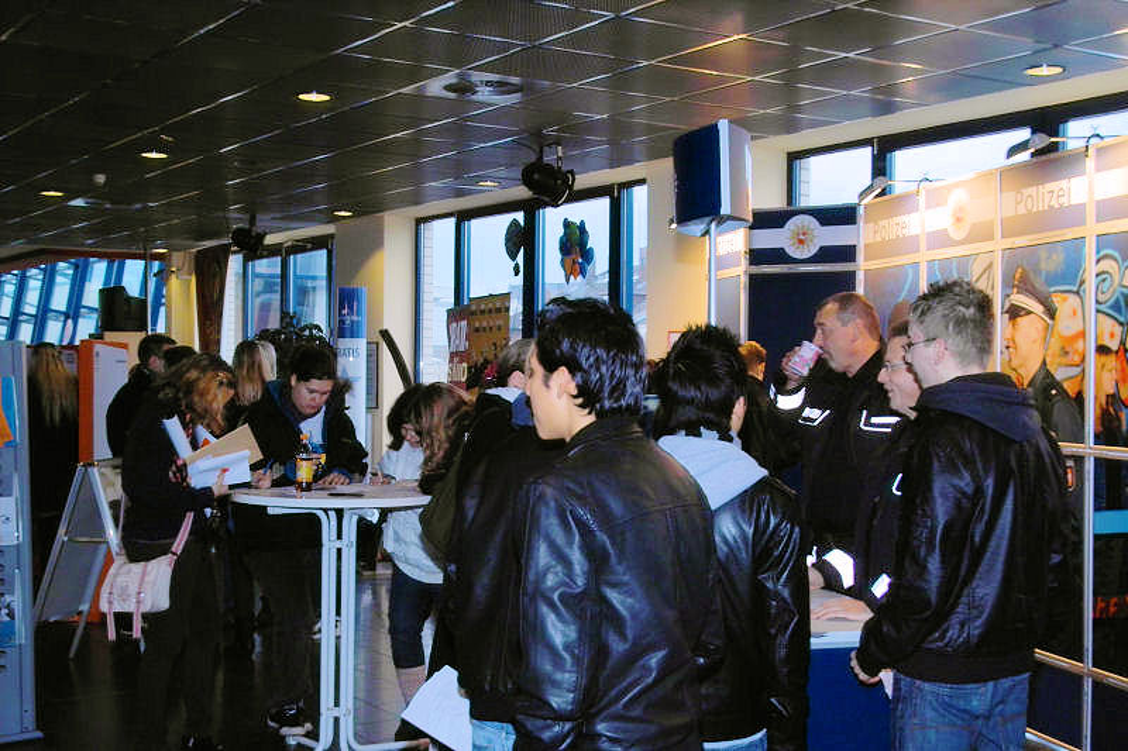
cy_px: 376
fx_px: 1284
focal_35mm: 41
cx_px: 564
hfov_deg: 47.4
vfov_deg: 32.6
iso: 400
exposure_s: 1/60
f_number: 4
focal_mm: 24
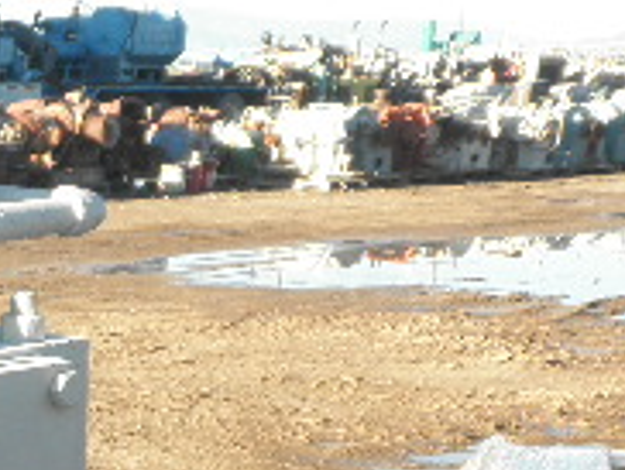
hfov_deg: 14.3
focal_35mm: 123
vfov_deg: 11.5
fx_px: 2224
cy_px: 734
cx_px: -470
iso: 64
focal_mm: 6.1
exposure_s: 1/200
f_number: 3.2
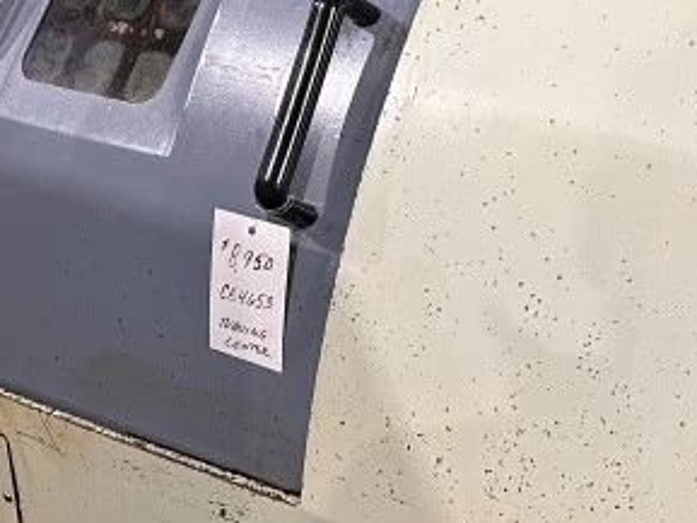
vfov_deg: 17.3
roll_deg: +2.6
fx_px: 1712
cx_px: 326
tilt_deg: -27.0
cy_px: 183
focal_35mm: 85
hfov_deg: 23.0
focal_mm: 6.86
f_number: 1.78
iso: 200
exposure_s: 1/60
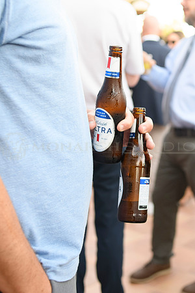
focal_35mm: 55
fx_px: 448
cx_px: 169
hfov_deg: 24.0
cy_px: 141
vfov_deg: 36.2
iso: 1000
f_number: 2.5
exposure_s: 1/800
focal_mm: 35
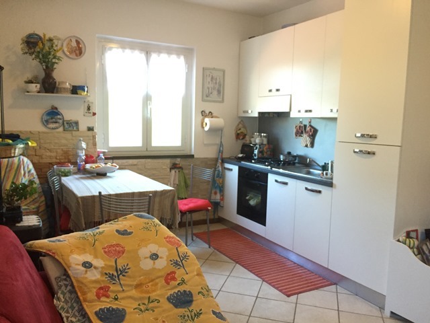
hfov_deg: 61.7
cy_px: 162
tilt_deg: -6.4
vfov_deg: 48.2
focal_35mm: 29
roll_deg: -1.5
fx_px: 360
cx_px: 215
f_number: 2.2
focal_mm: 4.15
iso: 250
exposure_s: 1/33
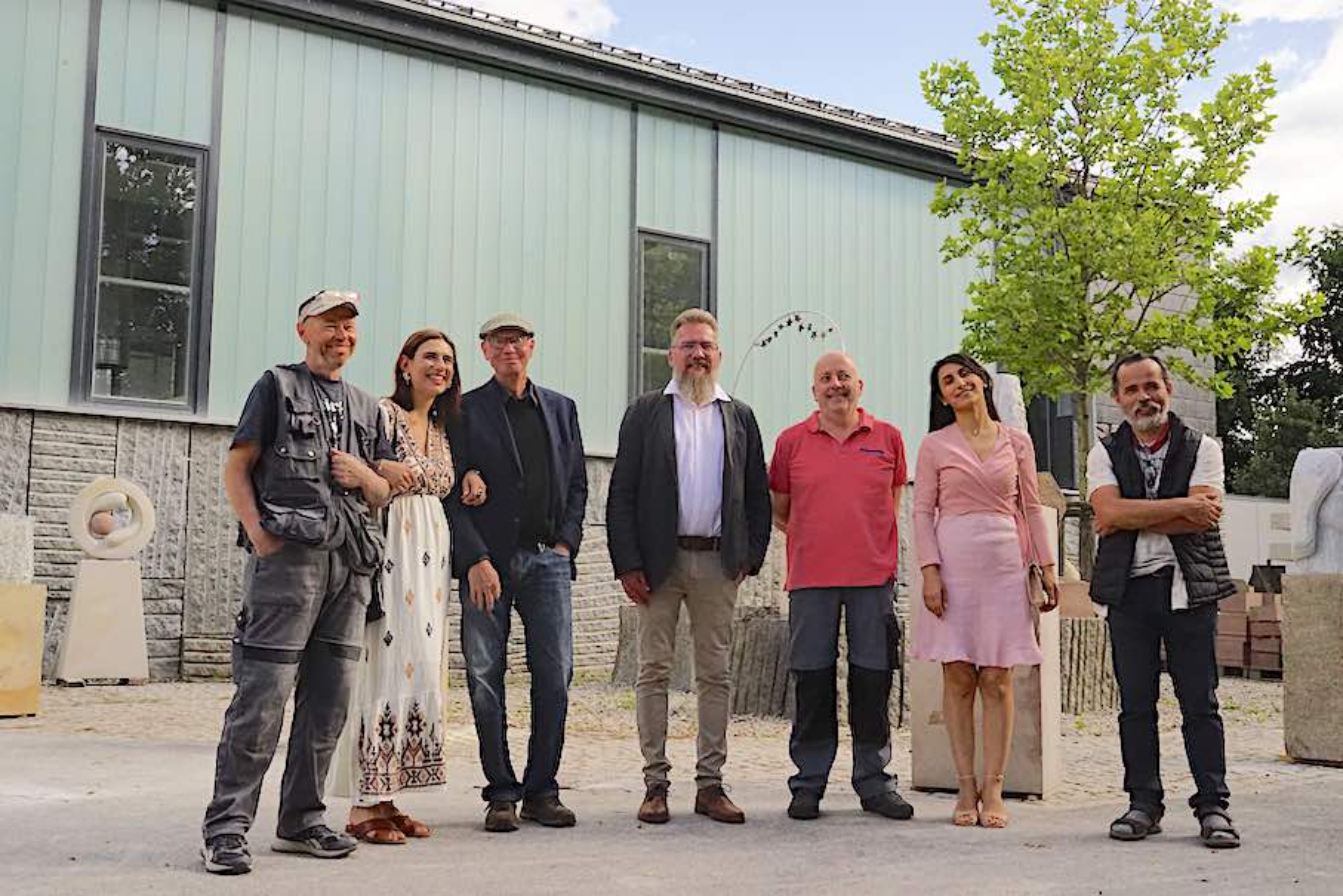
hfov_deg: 50.7
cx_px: 672
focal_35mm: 38
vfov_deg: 35.1
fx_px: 1418
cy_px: 448
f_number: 22
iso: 4000
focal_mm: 38
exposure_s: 1/640
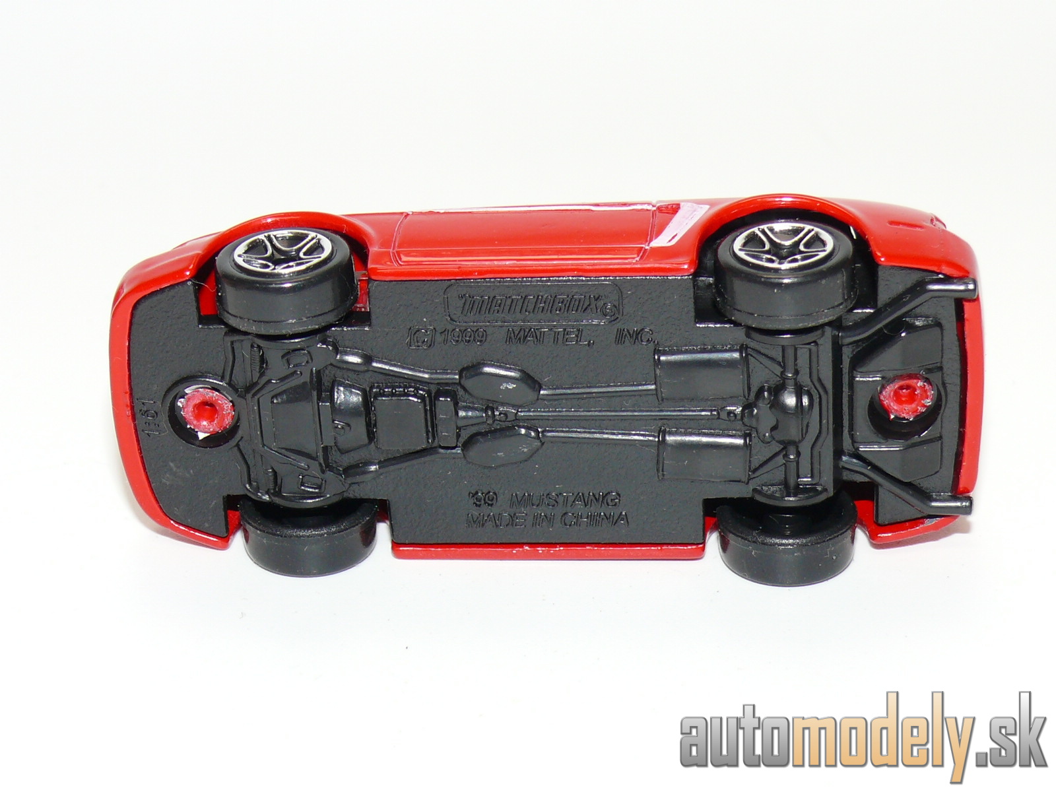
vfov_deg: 14.4
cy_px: 396
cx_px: 528
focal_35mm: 103
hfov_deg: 19.1
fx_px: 3142
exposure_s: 1/30
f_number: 4
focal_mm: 13.5
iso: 100
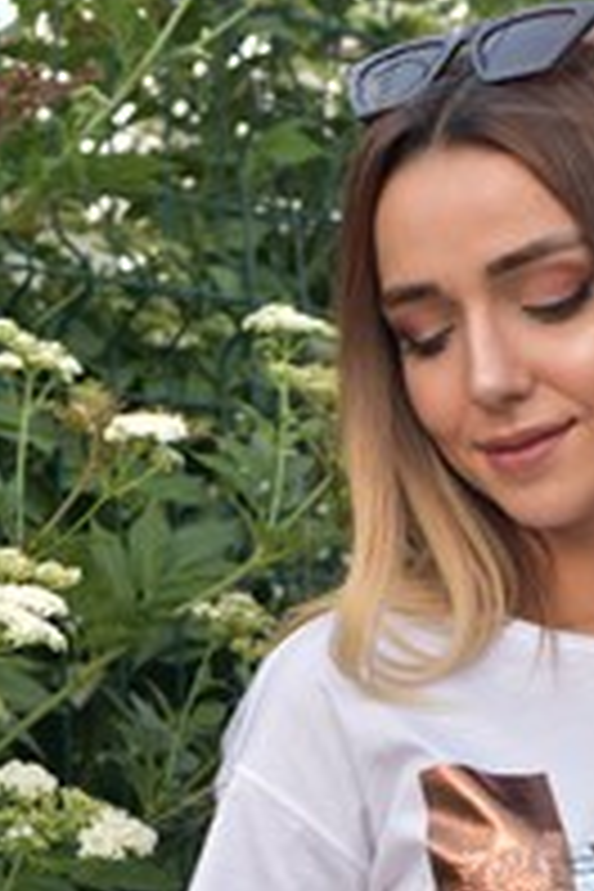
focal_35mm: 117
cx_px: 572
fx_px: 2896
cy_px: 909
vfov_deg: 17.1
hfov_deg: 11.6
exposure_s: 1/160
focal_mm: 50
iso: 1000
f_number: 4
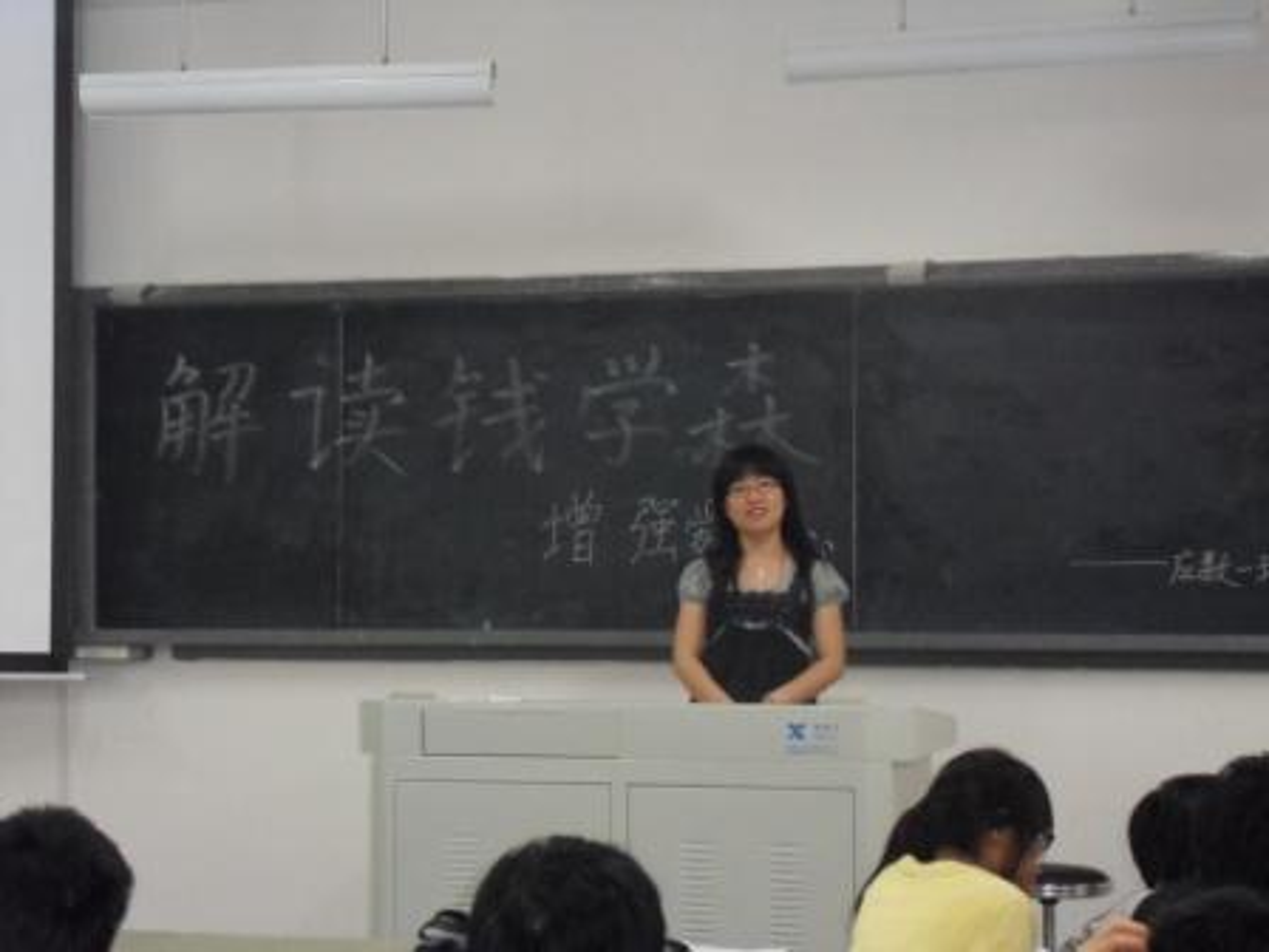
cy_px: 476
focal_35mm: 80
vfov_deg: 18.4
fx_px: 2933
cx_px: 634
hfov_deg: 24.4
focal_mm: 14
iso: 640
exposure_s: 1/60
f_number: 5.3
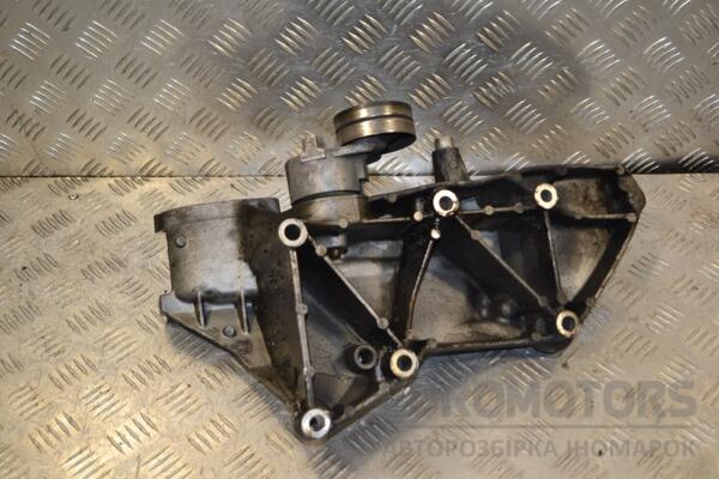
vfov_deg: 28.1
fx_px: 959
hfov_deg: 41.1
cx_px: 360
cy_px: 240
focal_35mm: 48
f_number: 4.8
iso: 320
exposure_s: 1/125
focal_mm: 32
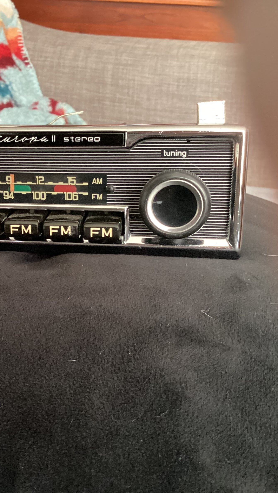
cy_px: 252
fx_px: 603
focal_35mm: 46
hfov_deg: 25.3
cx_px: 40
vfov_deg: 44.6
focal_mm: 3.3
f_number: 2.4
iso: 500
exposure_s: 1/30
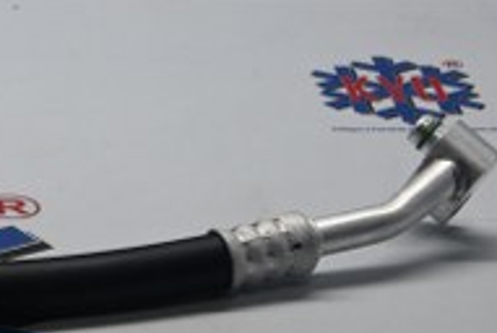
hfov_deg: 8.6
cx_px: -237
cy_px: 55
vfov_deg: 5.9
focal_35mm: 235
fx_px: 3249
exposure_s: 1/80
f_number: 6.3
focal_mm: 50
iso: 360
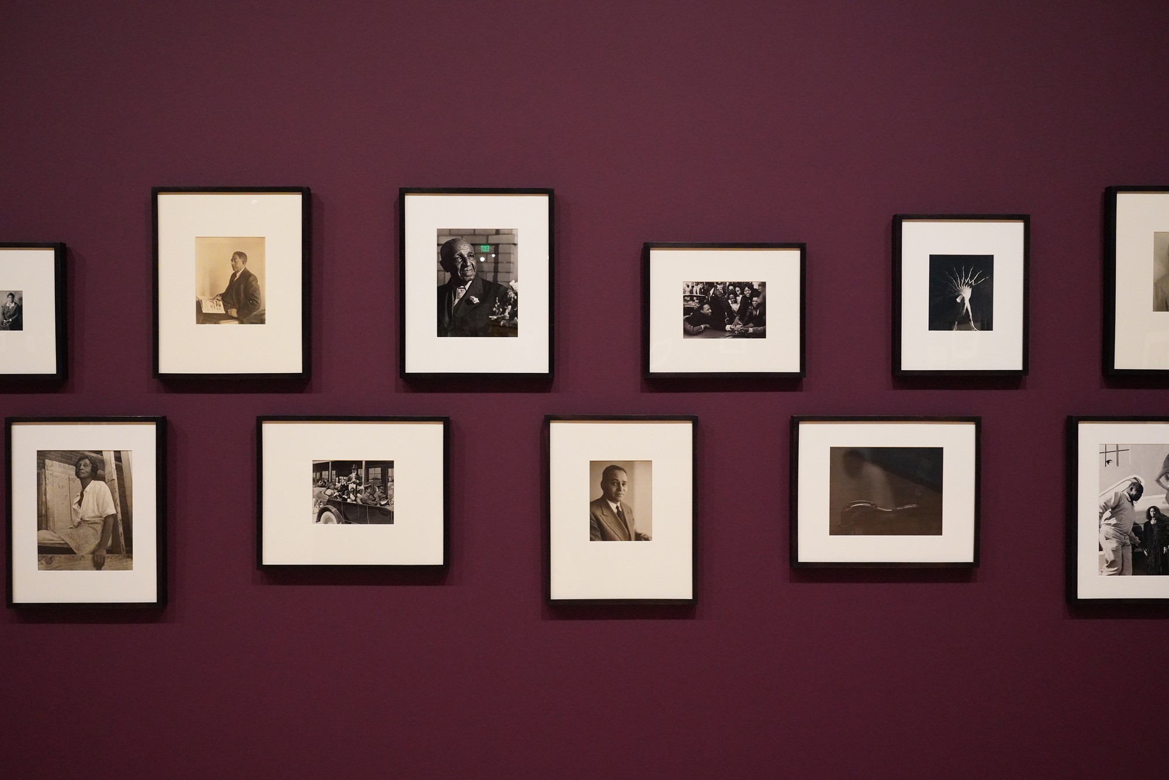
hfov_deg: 55.8
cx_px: 584
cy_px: 390
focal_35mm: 34
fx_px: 1104
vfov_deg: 38.9
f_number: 5.6
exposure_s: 1/100
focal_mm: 34
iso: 10000
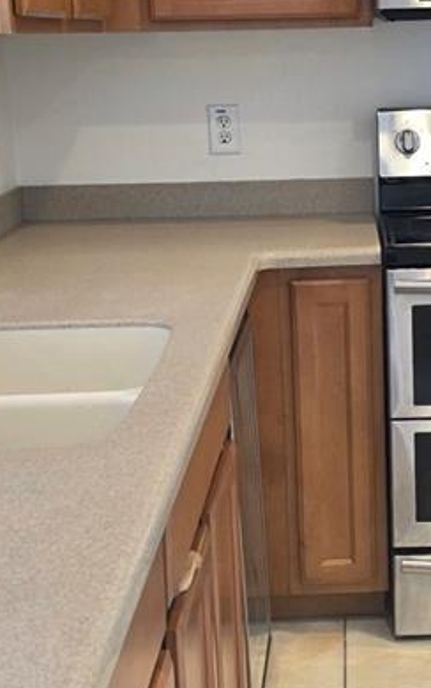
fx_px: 1408
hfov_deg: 17.2
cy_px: 358
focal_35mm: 75
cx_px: 378
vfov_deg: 27.5
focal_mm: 6.3
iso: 400
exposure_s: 1/120
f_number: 1.7
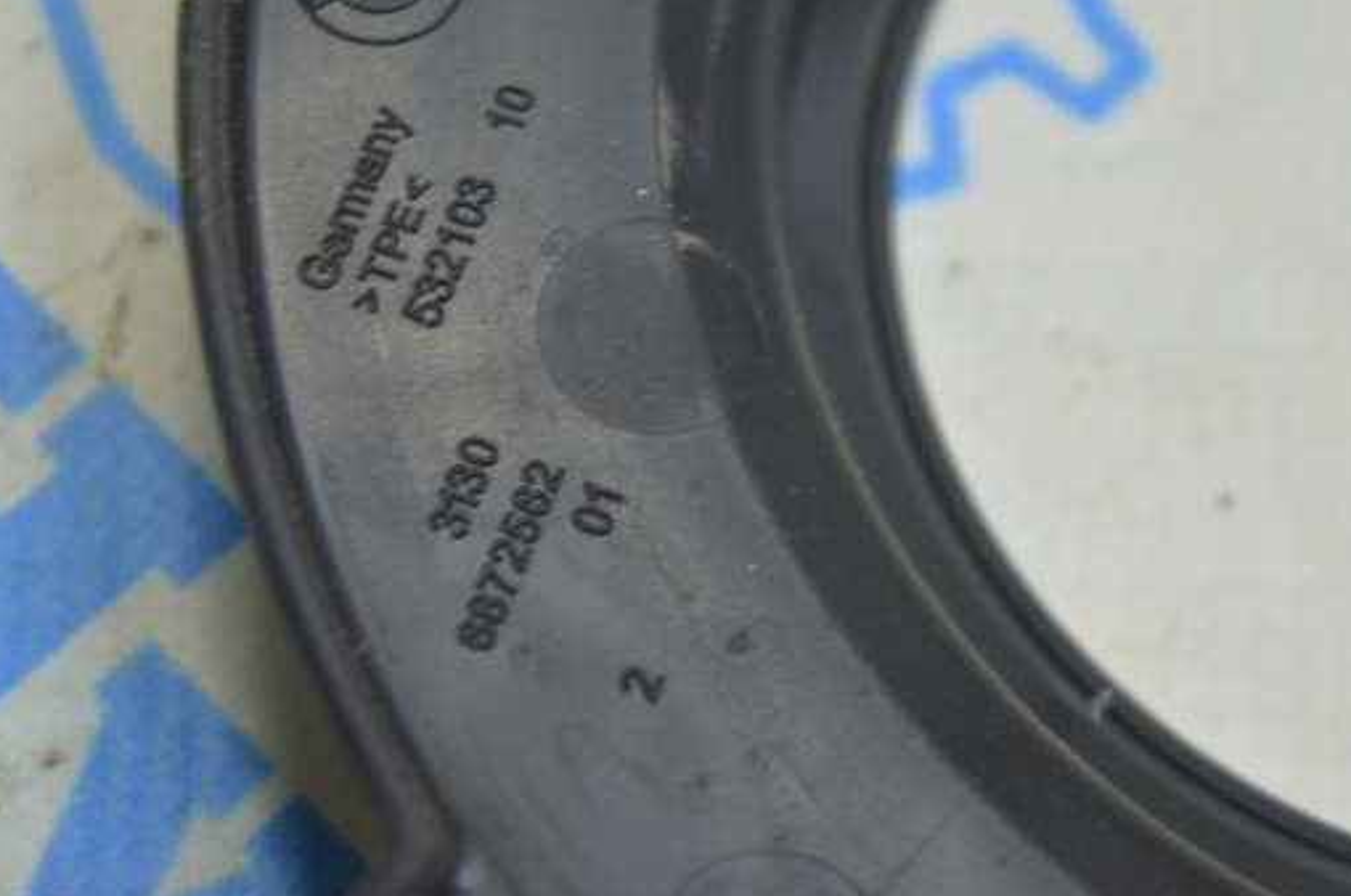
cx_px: 540
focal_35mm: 104
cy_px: 364
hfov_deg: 19.7
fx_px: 3882
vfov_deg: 13.2
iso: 400
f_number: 5.6
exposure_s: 1/20
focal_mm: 55
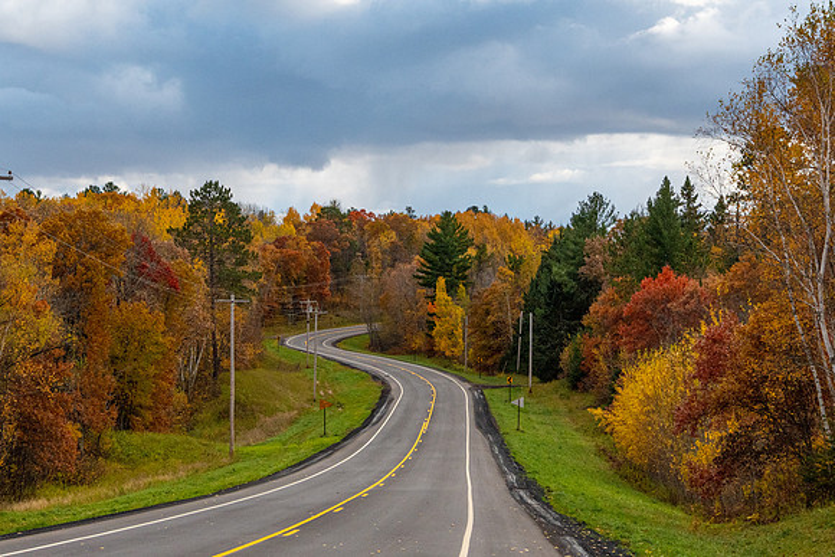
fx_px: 2281
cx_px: 404
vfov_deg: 13.9
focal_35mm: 98
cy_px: 236
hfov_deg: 20.7
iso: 500
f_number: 9
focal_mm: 52
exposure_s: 1/2000
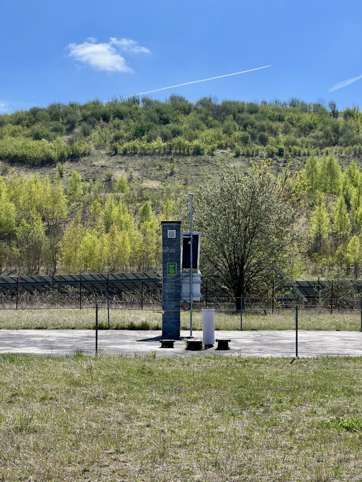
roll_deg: +0.8
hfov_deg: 19.1
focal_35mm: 77
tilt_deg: +3.7
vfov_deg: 25.3
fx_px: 1074
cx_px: 181
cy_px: 241
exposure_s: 1/889
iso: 32
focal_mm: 9
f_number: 2.8
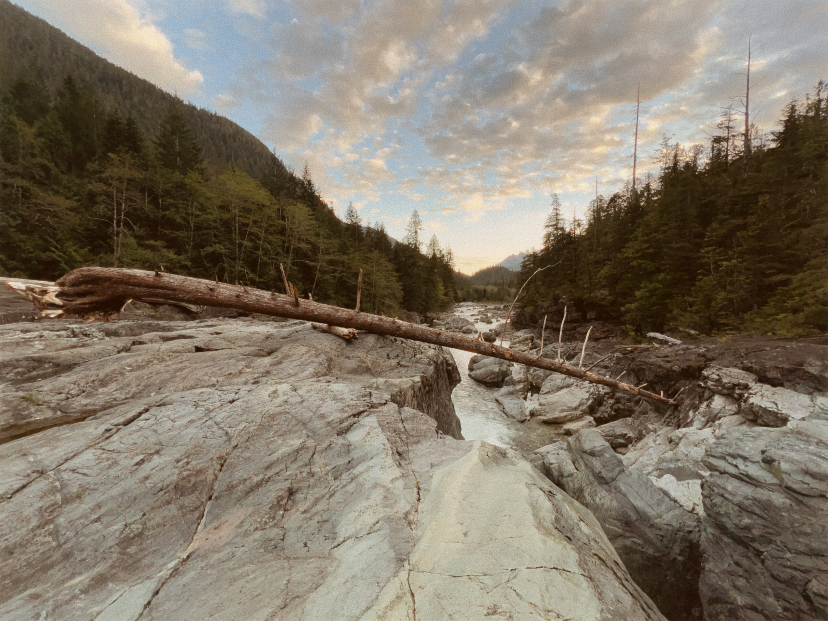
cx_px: 414
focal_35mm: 13
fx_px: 311
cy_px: 310
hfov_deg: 106.2
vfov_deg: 89.9
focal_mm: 1.57
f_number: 1.8
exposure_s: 1/115
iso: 32
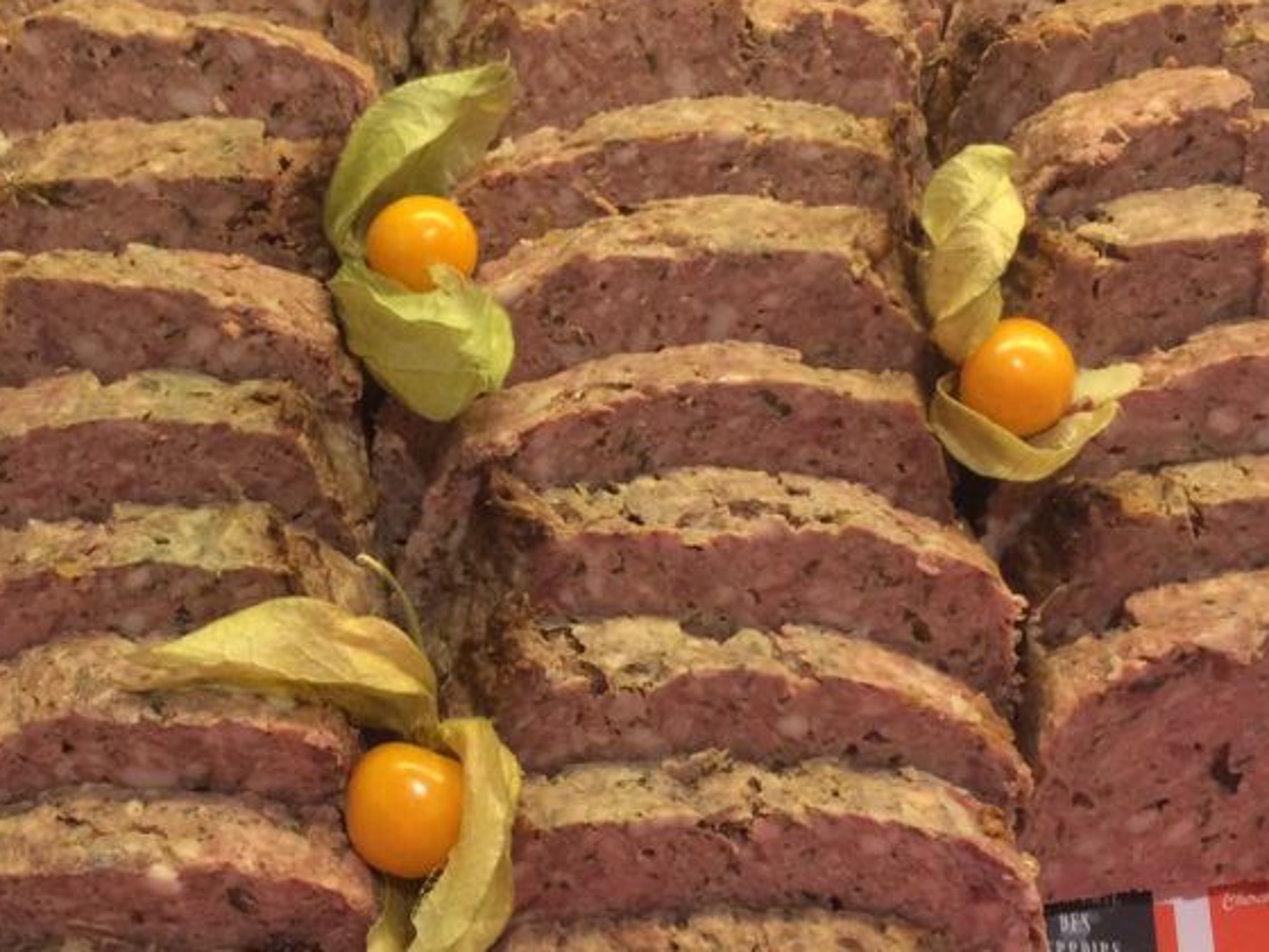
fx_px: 1943
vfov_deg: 27.5
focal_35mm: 53
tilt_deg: -72.4
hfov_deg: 35.7
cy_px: 481
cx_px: 403
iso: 50
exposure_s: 1/33
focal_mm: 4.15
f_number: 2.2
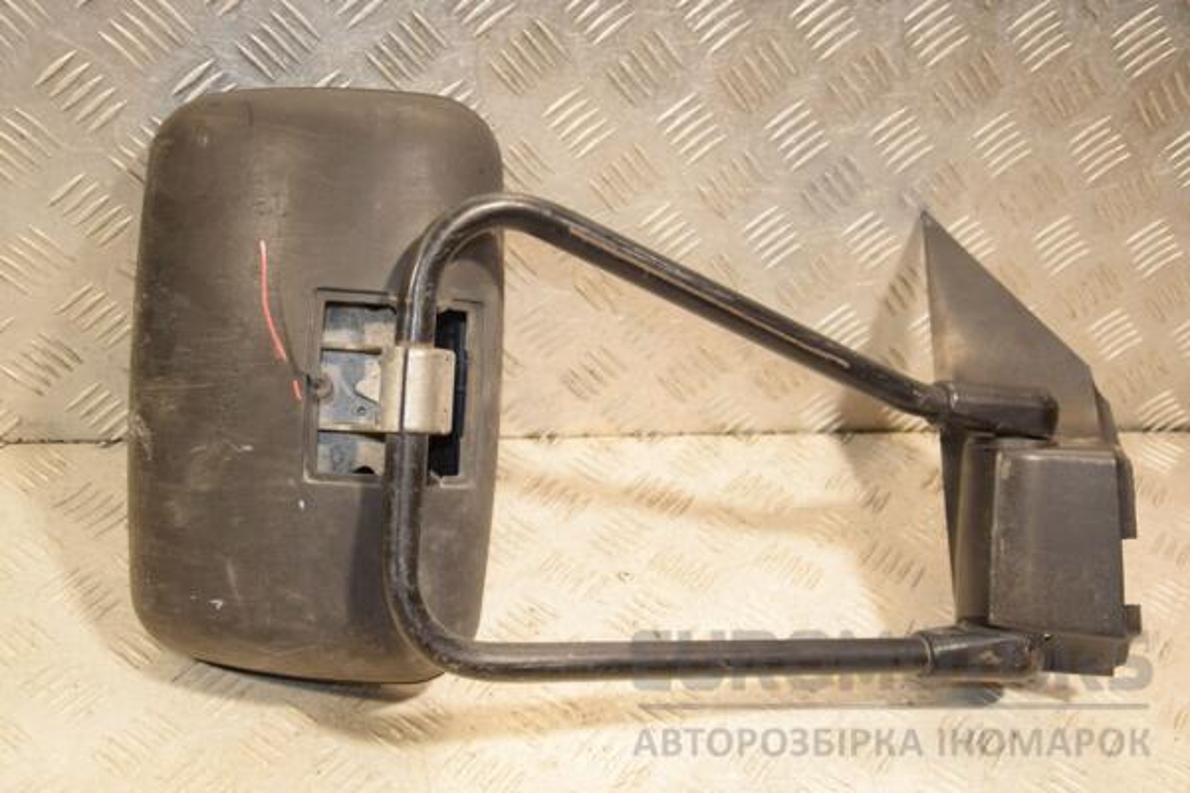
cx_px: 595
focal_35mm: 42
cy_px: 396
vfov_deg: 31.9
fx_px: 1388
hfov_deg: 46.4
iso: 800
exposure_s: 1/160
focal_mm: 28
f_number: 5
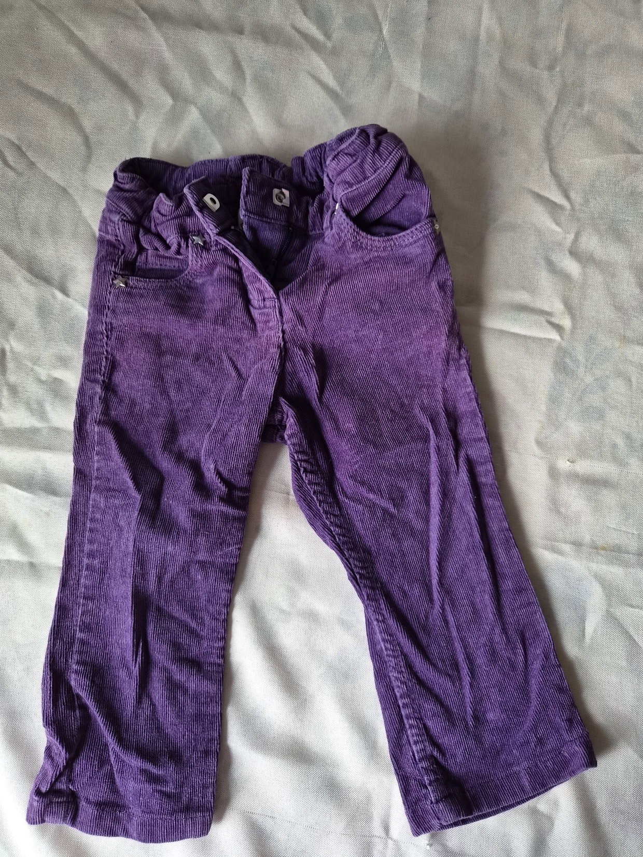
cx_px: 322
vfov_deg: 73.9
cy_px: 428
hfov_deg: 58.9
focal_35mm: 23
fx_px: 570
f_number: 1.8
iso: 160
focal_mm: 5.4
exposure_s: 1/100
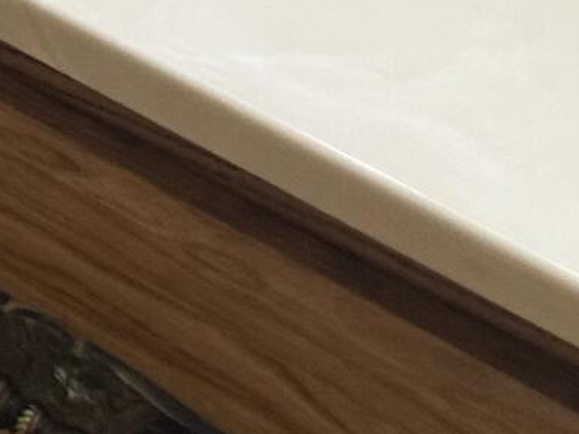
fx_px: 3095
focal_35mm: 185
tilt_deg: -18.2
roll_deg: -2.2
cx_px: -1372
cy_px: -926
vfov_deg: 7.1
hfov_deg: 8.3
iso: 125
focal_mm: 6.86
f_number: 1.78
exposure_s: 1/60
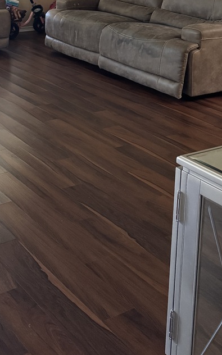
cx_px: 16
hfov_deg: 21.8
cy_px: 3
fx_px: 561
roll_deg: -1.3
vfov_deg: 32.4
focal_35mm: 58
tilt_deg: -6.0
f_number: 1.78
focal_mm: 6.76
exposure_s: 1/60
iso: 800
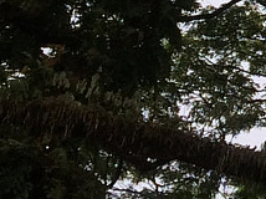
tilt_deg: +44.1
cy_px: -303
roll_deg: +2.7
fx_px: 1666
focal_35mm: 217
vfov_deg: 6.5
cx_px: 712
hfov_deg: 8.2
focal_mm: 4.15
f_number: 2.2
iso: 32
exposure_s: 1/707
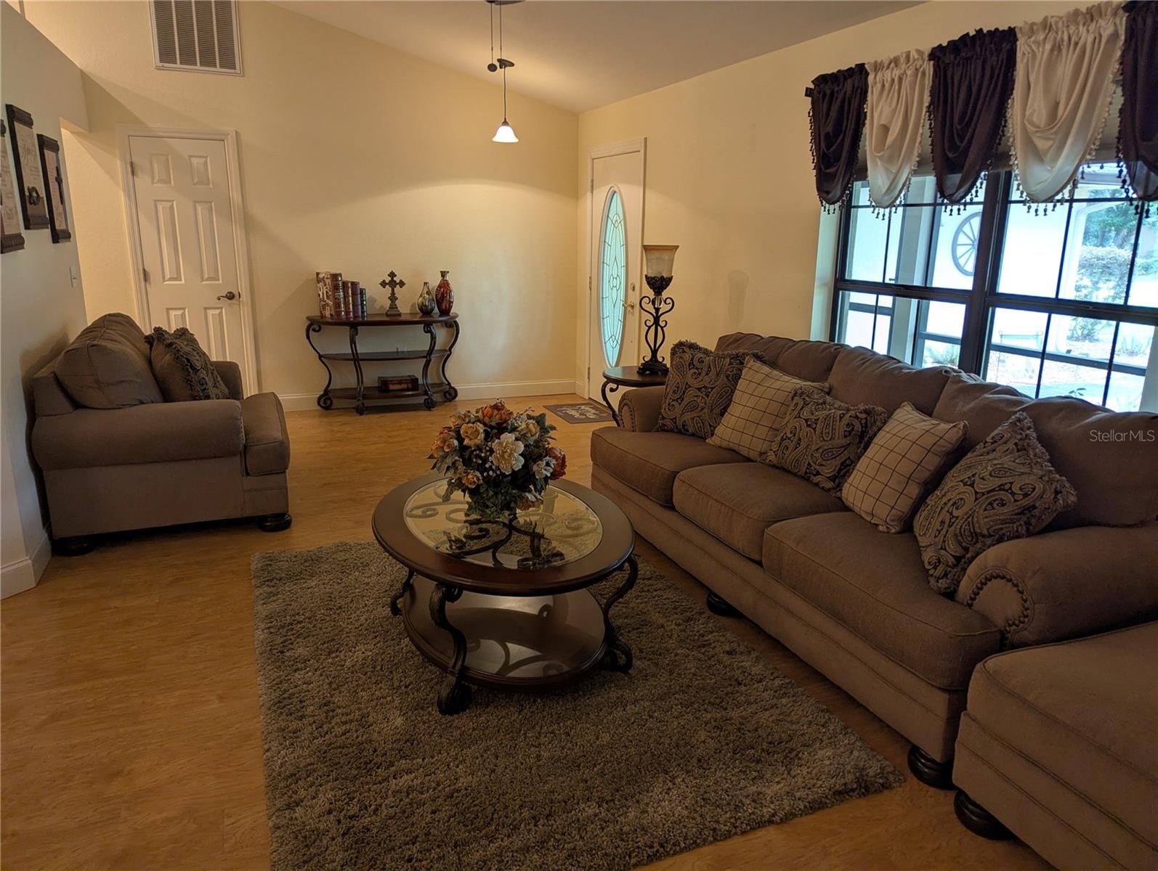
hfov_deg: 71.5
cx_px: 579
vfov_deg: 56.9
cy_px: 436
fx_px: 804
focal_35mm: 24
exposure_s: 1/30
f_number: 1.85
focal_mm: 6.81
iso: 82
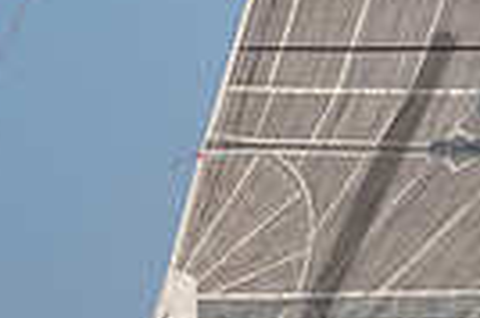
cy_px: 438
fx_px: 11533
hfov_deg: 2.4
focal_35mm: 866
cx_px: 491
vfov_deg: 1.6
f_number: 6.3
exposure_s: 1/1250
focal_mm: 200
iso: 400
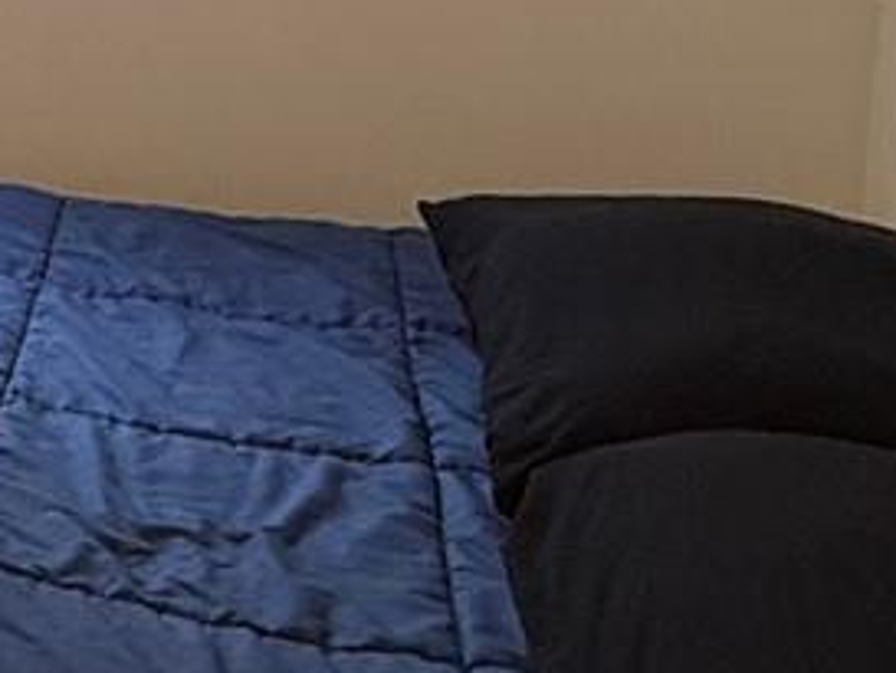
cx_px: -604
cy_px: -220
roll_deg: -0.5
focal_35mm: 82
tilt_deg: -6.2
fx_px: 2123
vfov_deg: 16.9
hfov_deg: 19.4
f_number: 2.2
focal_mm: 2.22
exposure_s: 1/120
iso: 160
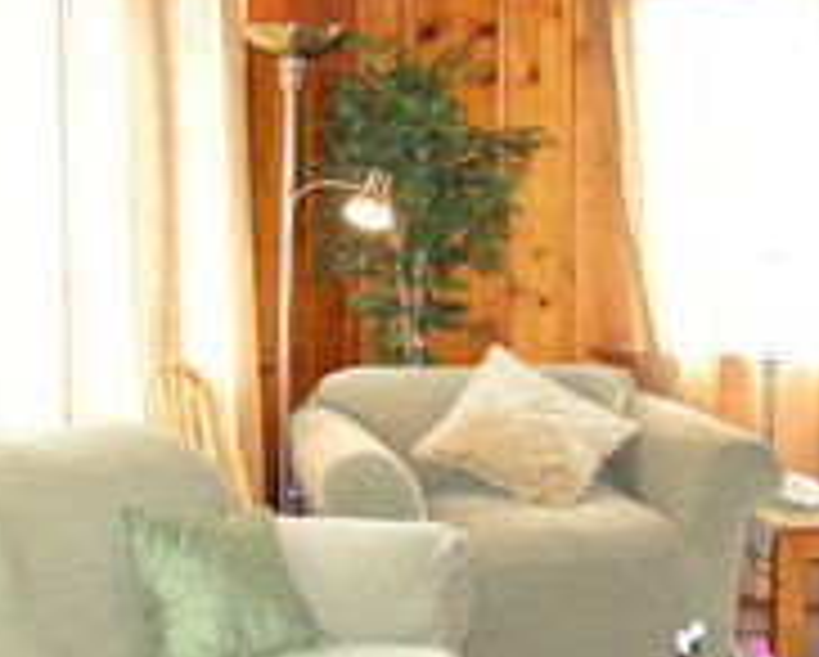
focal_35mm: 75
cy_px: 315
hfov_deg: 25.4
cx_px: 432
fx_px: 1820
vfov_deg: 20.5
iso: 200
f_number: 2.8
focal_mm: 6.3
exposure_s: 1/40
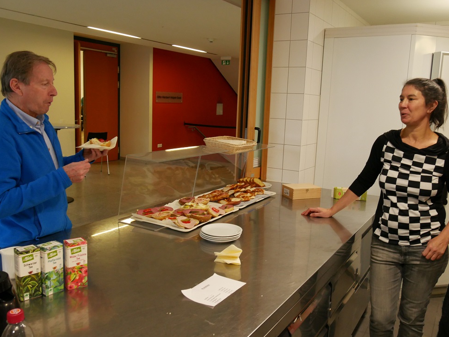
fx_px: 402
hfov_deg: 58.3
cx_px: 227
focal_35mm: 31
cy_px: 171
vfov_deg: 45.4
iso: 1600
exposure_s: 1/60
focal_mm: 15
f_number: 5.6
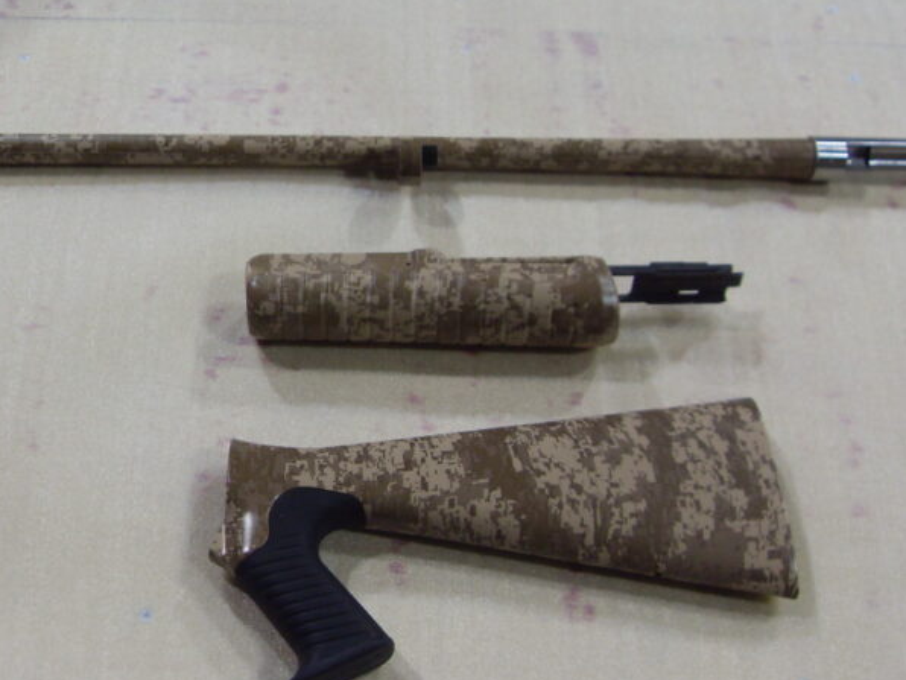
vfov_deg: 30.9
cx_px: 377
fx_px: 1230
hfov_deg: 40.3
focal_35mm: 47
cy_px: 306
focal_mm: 6.3
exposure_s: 1/45
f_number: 2.8
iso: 120
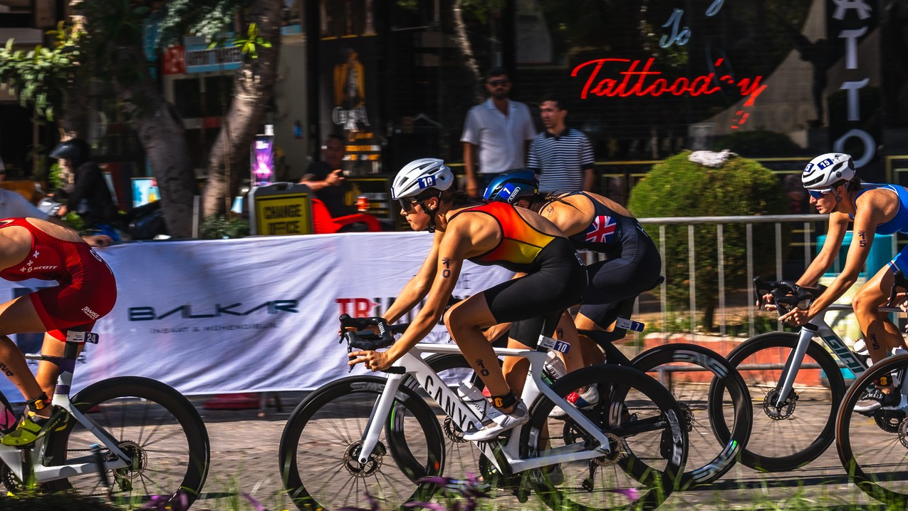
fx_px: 3419
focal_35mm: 142
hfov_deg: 15.1
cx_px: 454
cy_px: 280
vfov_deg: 8.5
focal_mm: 90
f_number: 7.1
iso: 50
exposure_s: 1/400
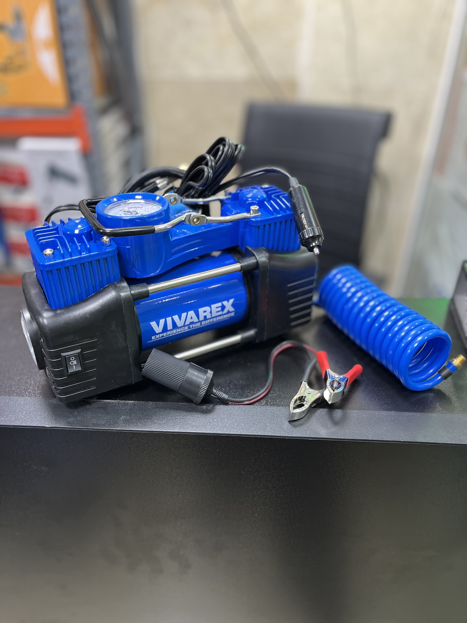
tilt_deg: -33.2
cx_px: 234
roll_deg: +0.3
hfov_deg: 53.1
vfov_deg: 67.3
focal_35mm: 26
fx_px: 468
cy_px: 312
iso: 200
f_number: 1.6
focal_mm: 5.1
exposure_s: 1/50
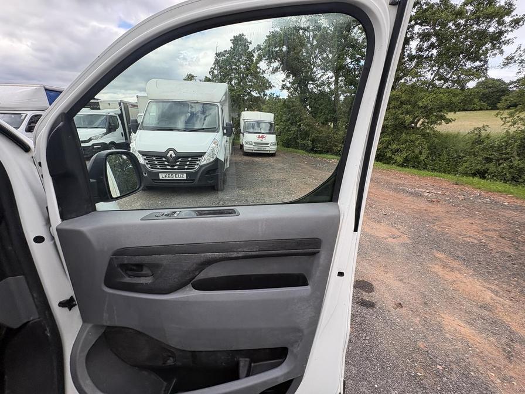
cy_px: 197
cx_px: 262
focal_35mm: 14
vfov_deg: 85.7
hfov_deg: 102.1
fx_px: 212
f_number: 2.2
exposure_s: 1/316
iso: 50
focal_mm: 2.22
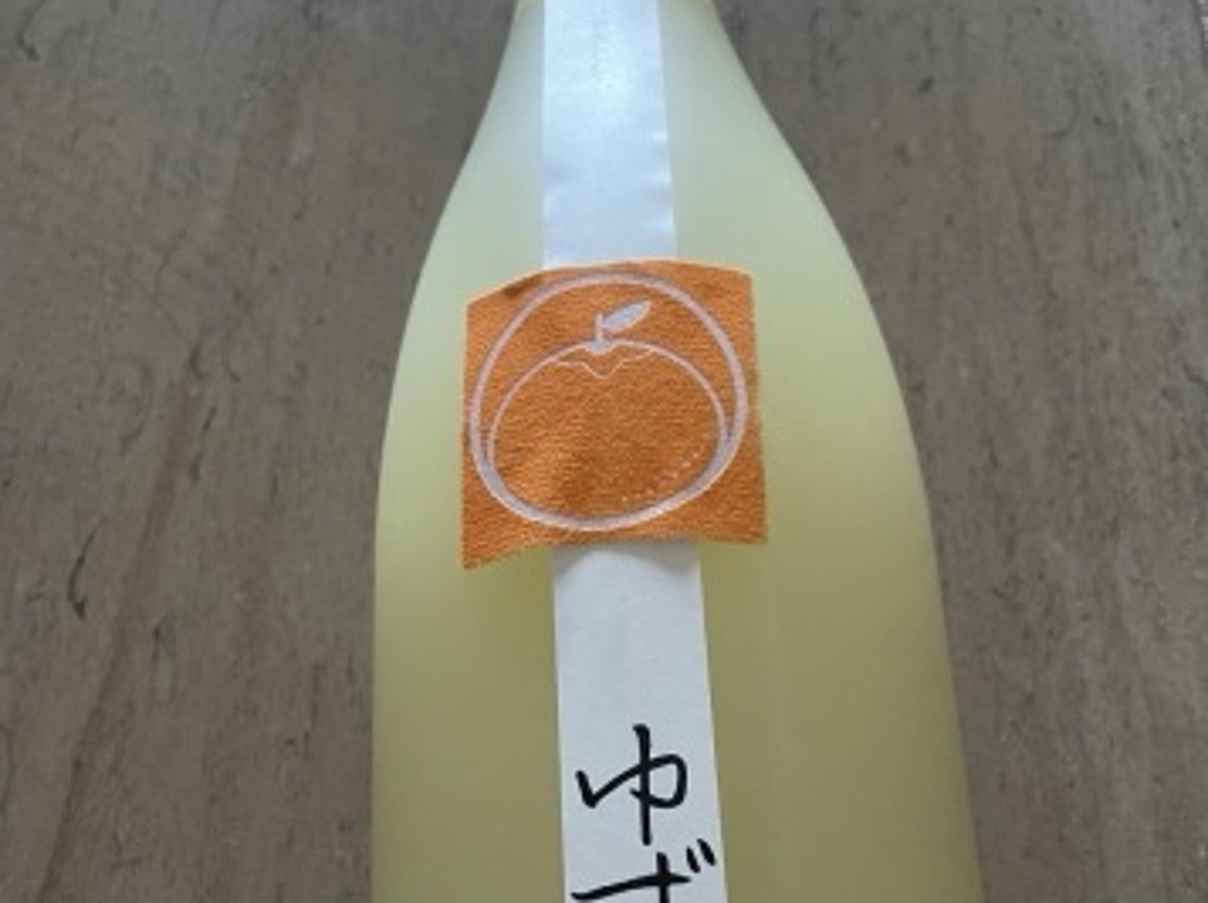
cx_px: 606
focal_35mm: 35
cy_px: 656
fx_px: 1220
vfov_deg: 39.7
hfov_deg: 52.7
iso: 640
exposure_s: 1/37
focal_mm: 4.2
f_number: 1.6
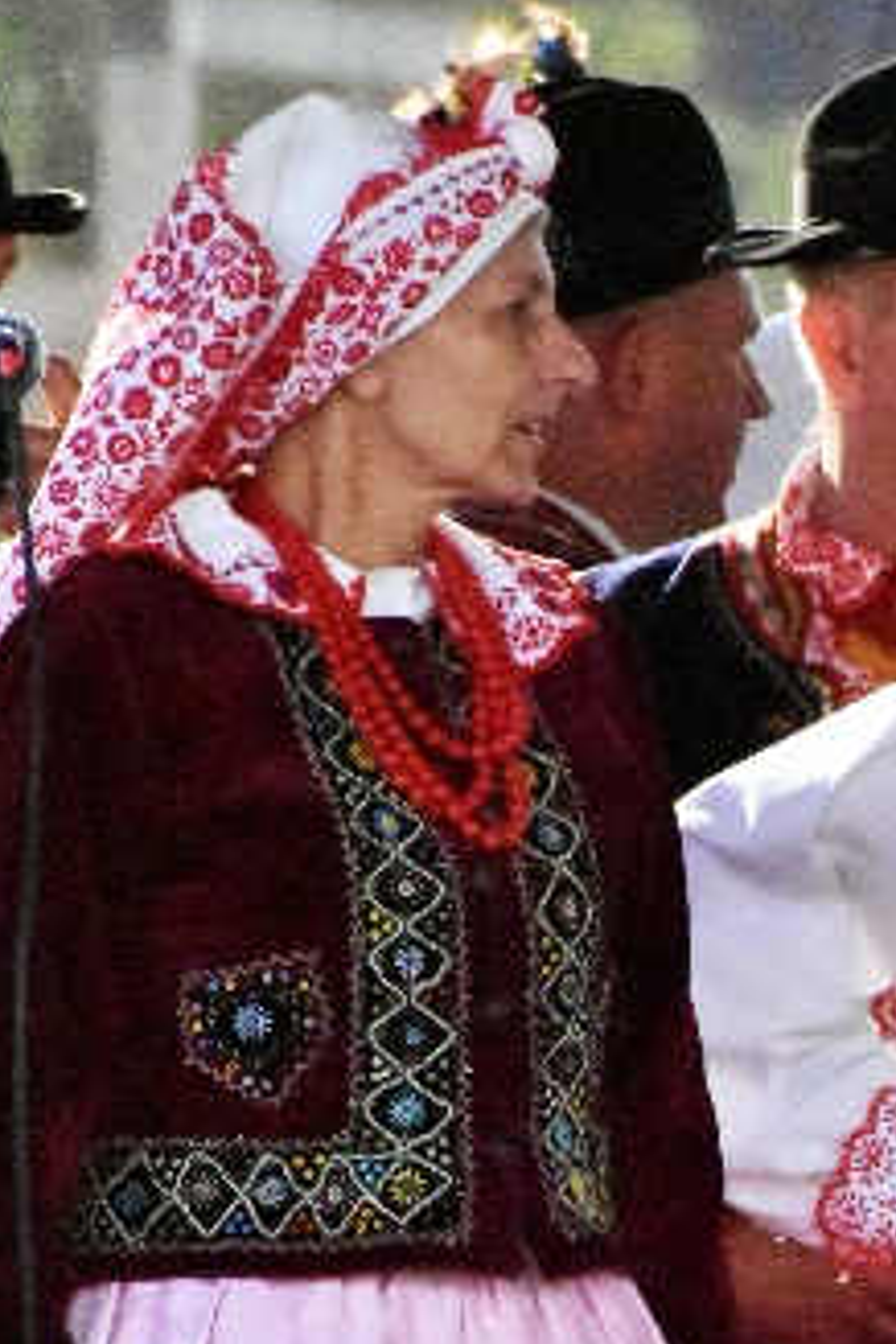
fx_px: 41063
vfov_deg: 1.9
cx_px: 910
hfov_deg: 1.2
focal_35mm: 1100
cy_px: 1036
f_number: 13
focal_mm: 300
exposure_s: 1/4000
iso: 25600
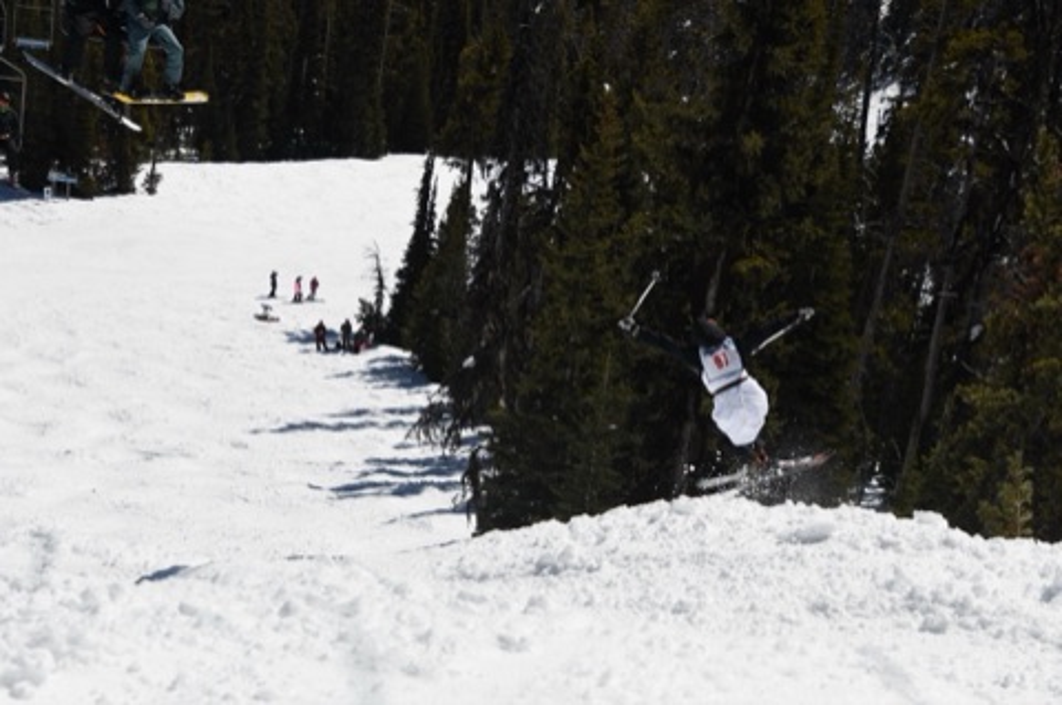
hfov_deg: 19.5
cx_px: 531
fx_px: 3094
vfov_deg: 13.0
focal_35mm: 105
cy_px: 352
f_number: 8
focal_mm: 70
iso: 400
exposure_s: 1/3200
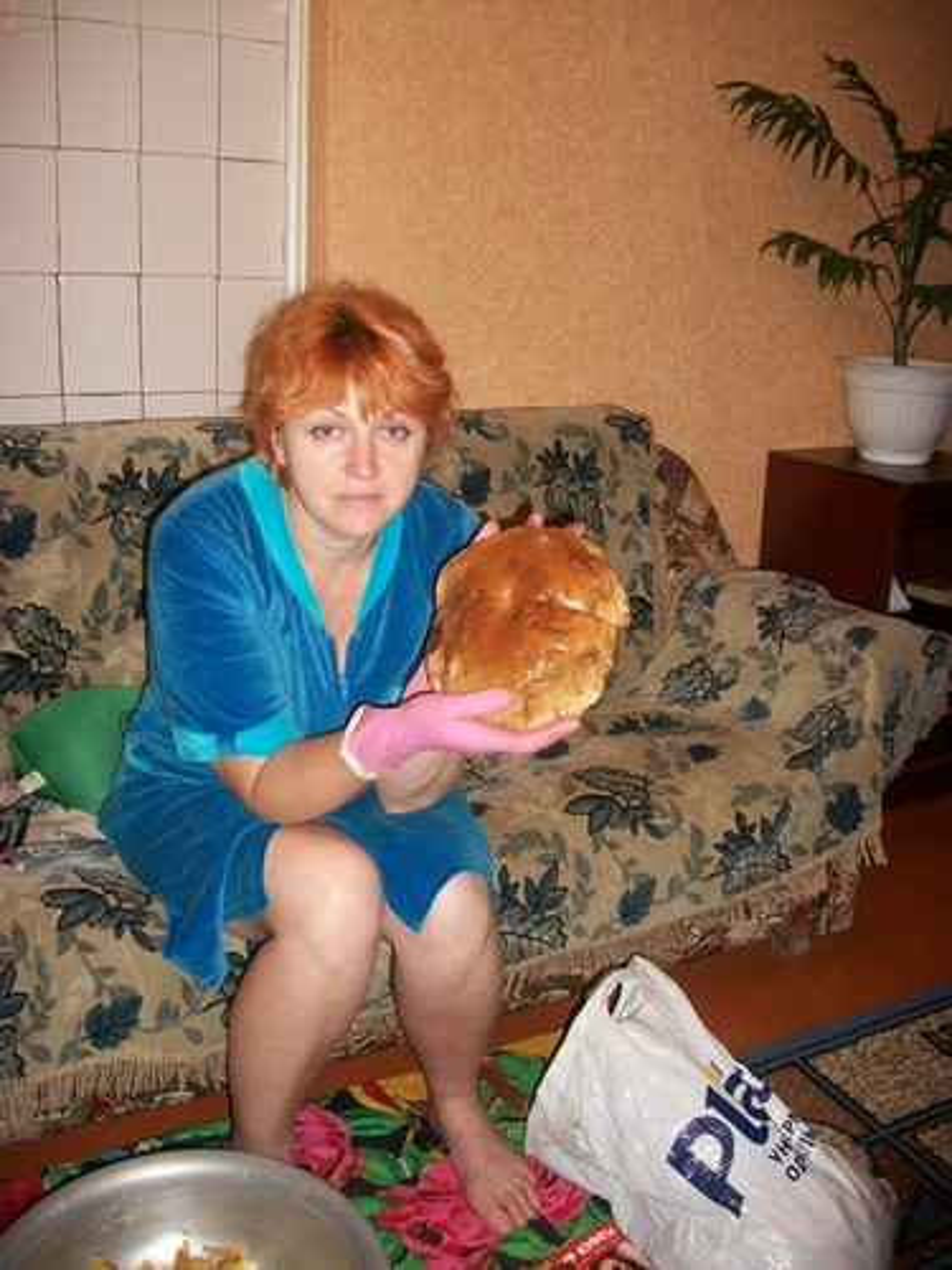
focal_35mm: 32
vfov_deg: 56.8
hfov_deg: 44.2
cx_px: 476
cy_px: 635
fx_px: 1173
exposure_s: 1/30
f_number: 2.9
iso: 160
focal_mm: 5.7
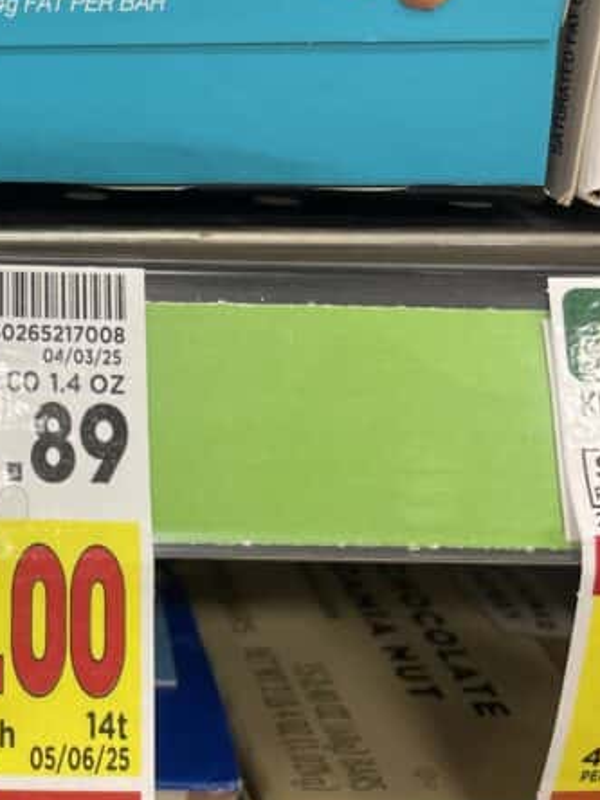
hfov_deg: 22.8
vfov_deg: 31.7
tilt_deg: -16.1
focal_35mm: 60
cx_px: -85
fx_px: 1387
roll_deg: -0.4
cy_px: 214
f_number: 1.6
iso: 80
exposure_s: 1/60
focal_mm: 4.2
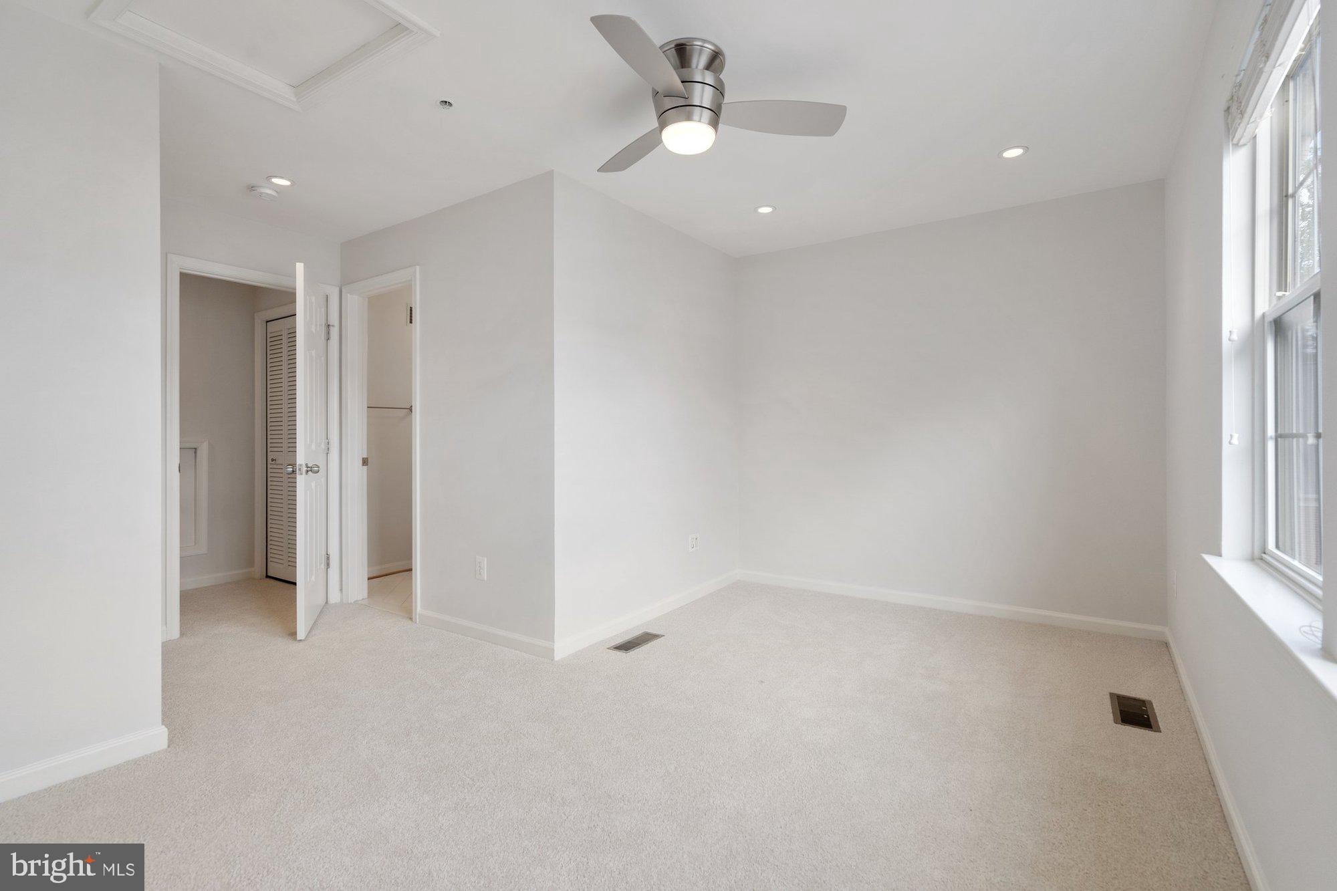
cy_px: 446
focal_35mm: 16
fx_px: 594
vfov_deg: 73.7
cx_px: 668
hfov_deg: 96.7
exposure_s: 1/30
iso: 500
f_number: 8
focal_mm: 16
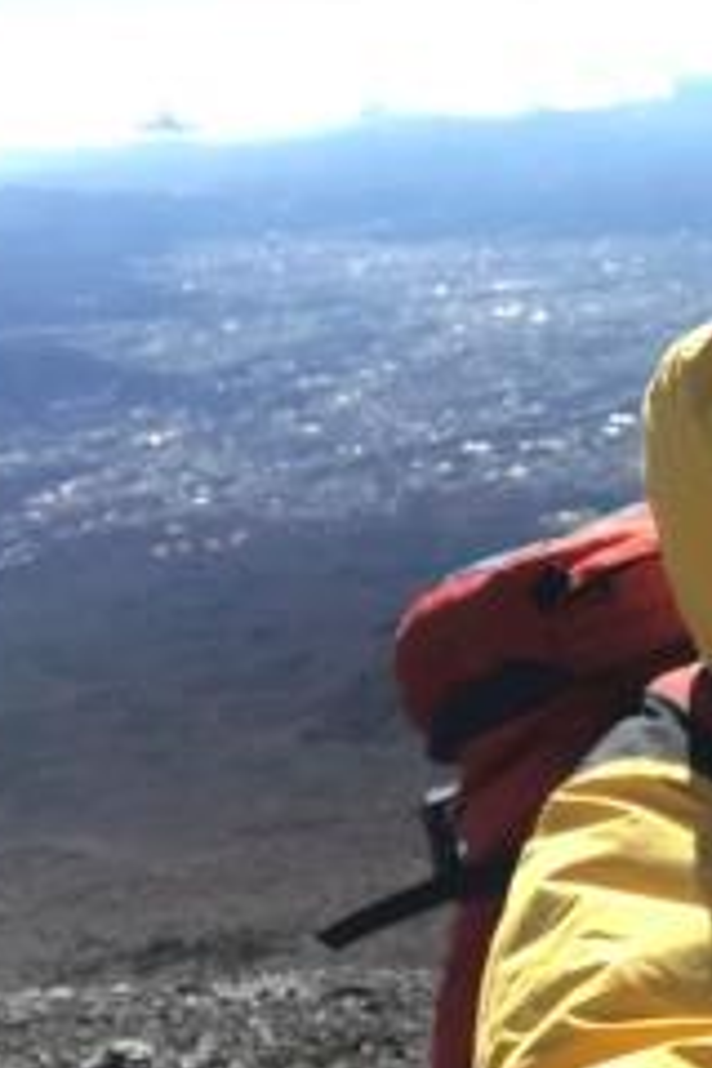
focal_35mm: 62
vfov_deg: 32.3
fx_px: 1839
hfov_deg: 20.5
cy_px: 432
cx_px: 857
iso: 25
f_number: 2.2
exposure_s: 1/1011
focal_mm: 2.87
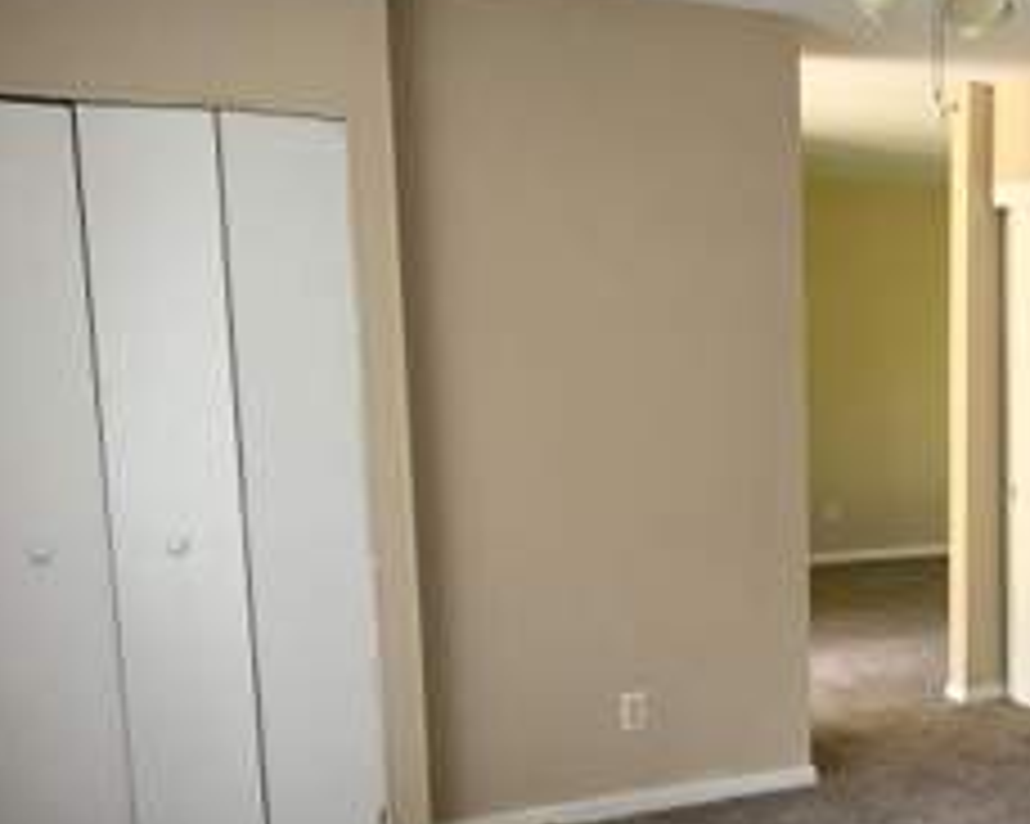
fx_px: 1493
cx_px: 994
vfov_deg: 30.4
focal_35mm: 49
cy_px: 601
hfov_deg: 35.0
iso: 160
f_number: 1.8
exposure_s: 1/121
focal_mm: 6.93
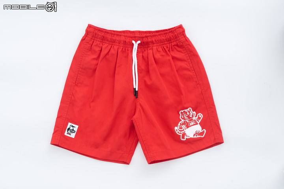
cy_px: 94
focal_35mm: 53
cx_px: 142
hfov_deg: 37.5
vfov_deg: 25.5
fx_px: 418
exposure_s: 1/160
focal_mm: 53
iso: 100
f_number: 10
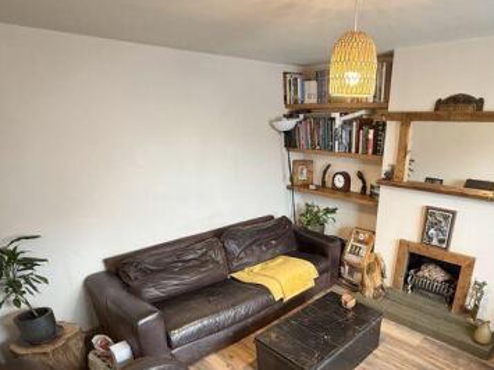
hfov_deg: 72.4
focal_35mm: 23
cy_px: 275
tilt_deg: -27.1
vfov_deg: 56.1
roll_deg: -0.6
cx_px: 315
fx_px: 328
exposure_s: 1/50
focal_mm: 2.22
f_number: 2.2
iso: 400
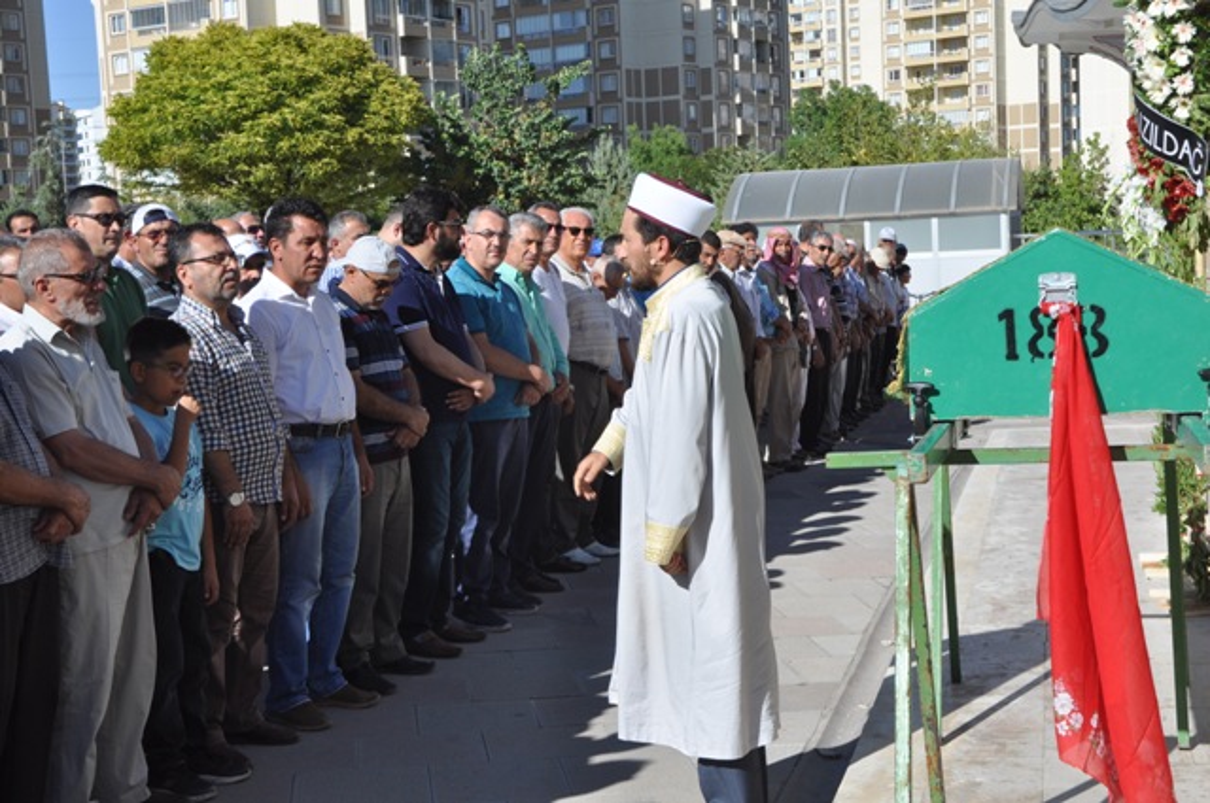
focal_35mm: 57
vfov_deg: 23.7
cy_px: 402
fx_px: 1913
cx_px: 605
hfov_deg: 35.1
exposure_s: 1/320
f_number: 9
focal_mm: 38
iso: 200
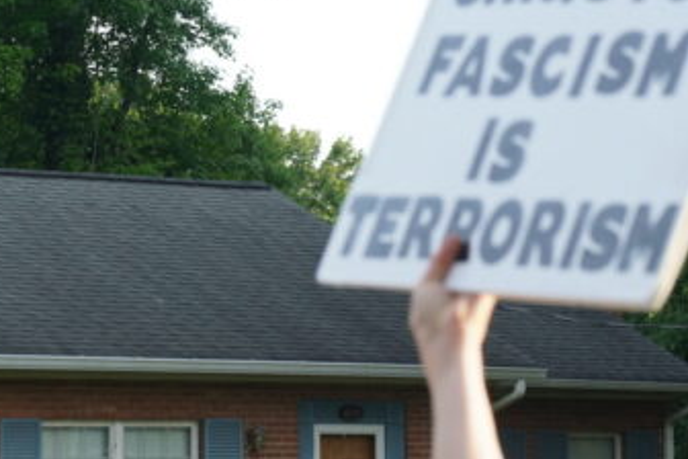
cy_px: 115
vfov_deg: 7.4
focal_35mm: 185
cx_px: 387
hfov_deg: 11.1
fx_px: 3533
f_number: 6.3
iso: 1000
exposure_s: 1/500
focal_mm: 69
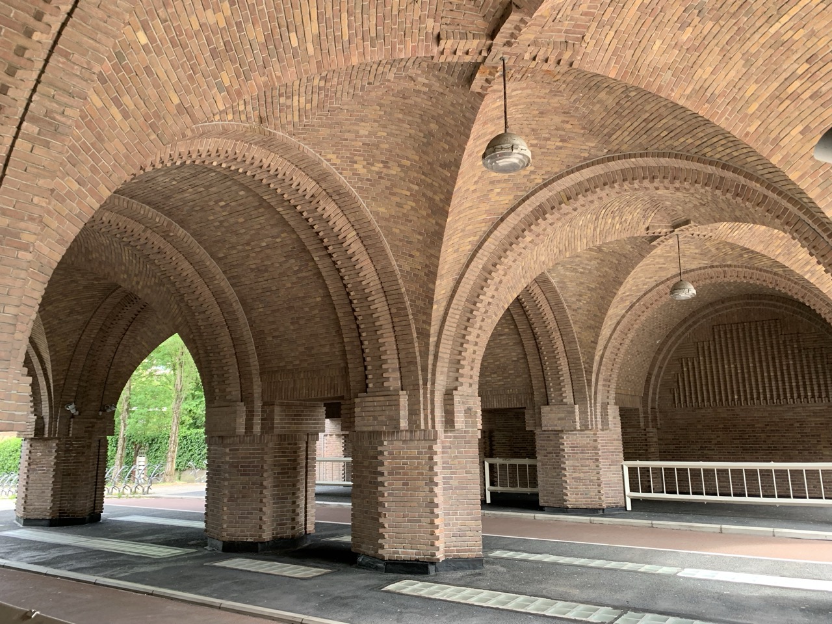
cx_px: 416
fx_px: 625
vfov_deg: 53.1
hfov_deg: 67.3
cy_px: 312
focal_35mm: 26
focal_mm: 4.25
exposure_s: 1/121
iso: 80
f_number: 1.8
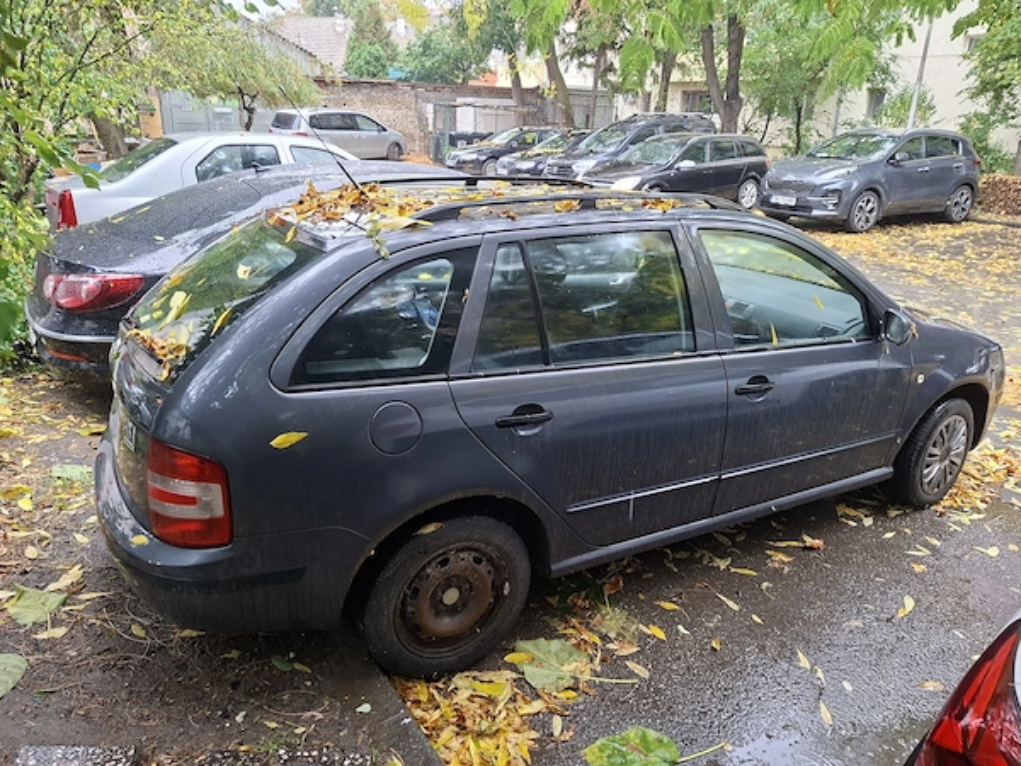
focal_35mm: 23
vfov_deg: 58.9
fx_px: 678
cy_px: 383
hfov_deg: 73.9
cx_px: 510
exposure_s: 1/60
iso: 250
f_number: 1.8
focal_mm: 5.54
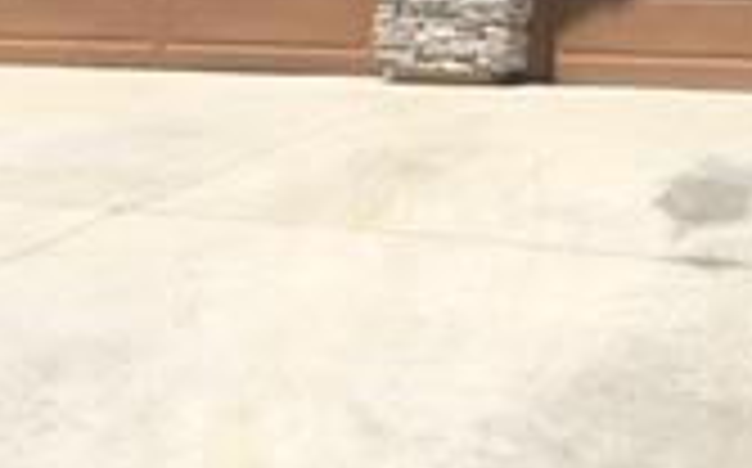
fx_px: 2416
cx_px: 563
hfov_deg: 17.6
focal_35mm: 118
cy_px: -392
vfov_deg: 10.4
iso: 25
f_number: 2.2
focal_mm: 4.15
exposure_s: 1/2262
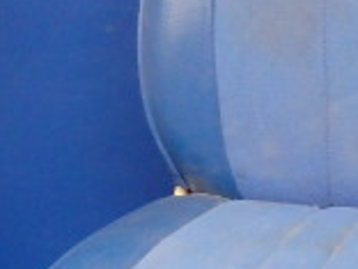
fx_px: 1189
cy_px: 191
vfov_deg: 12.9
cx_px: 583
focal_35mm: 115
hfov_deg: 15.4
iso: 800
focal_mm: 5
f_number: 3.9
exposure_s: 1/30
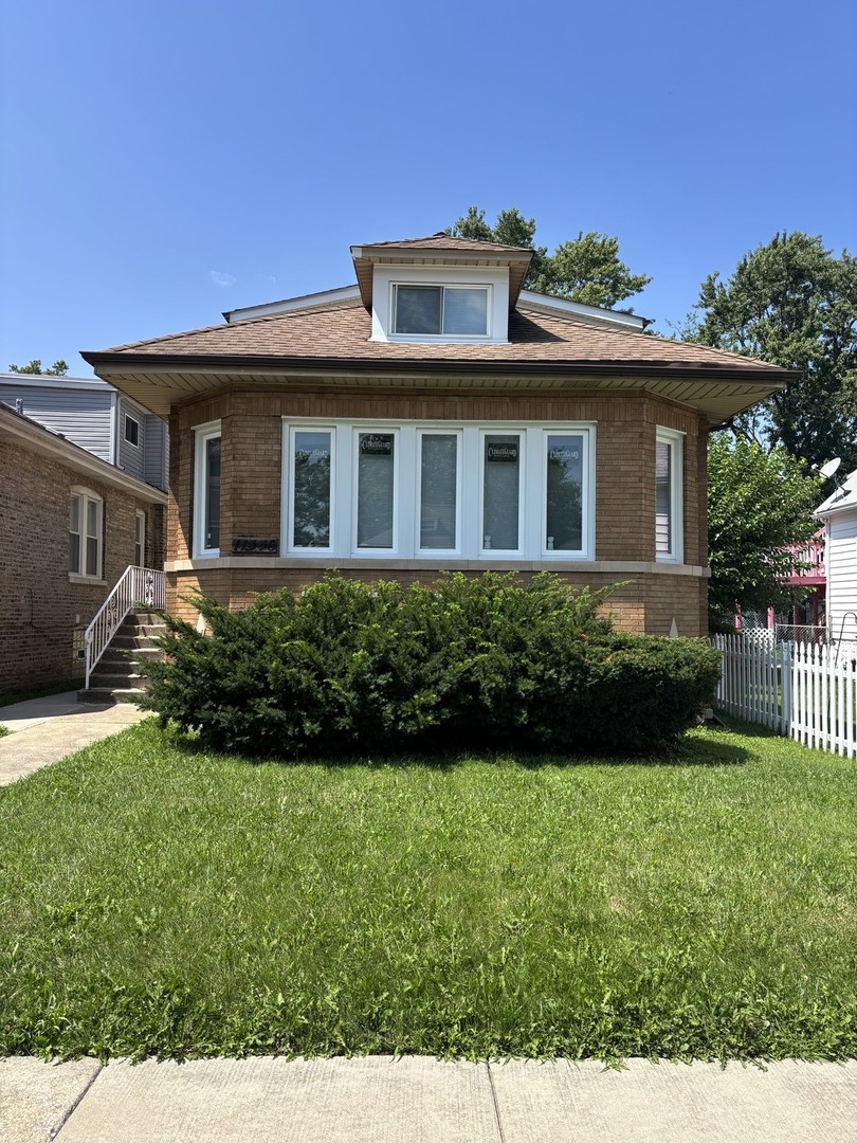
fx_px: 858
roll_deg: -2.3
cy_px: 572
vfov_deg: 67.3
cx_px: 428
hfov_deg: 53.1
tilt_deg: +4.1
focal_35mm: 26
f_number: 1.6
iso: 50
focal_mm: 5.96
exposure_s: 1/2242
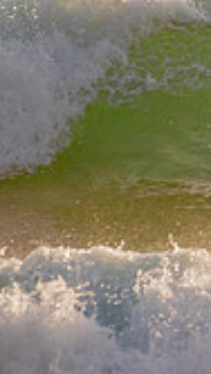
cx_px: 559
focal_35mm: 2227
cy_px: 24
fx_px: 22140
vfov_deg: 1.0
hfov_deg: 0.5
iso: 320
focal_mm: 500
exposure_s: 1/2000
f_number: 5.6
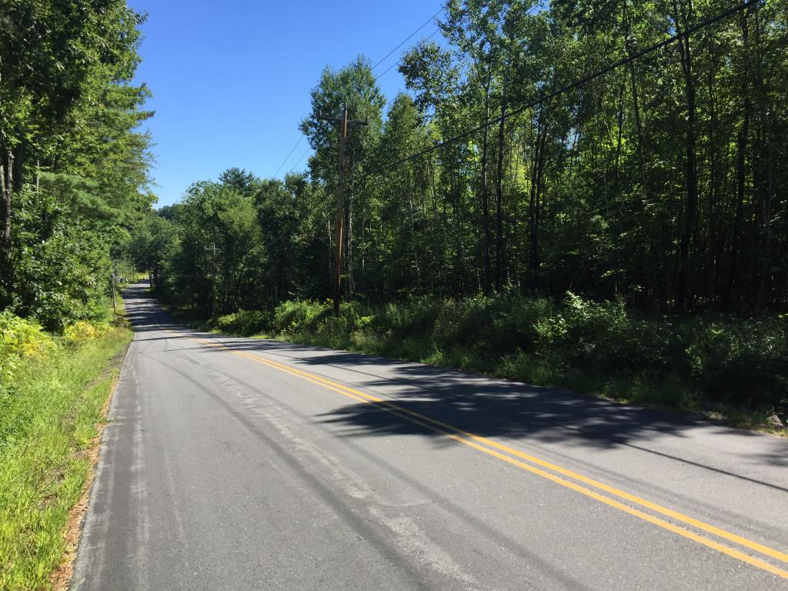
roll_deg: +0.3
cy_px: 296
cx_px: 394
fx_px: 660
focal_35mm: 29
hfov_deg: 61.7
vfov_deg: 48.2
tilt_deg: -5.9
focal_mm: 4.15
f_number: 2.2
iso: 32
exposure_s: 1/1068
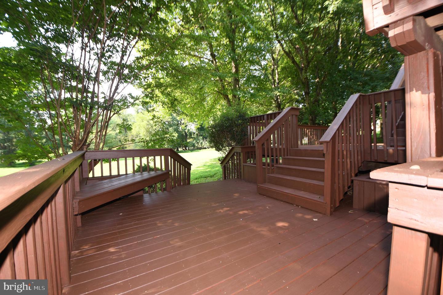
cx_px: 222
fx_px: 184
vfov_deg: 77.2
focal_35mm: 15
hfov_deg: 100.4
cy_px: 148
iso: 200
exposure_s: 1/160
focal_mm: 10
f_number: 4
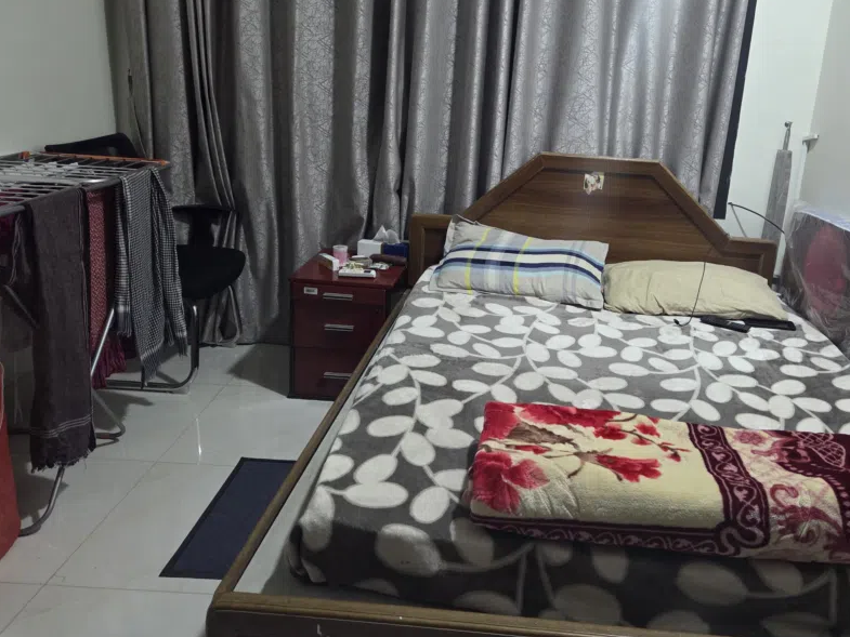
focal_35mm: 30
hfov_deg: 59.4
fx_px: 737
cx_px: 516
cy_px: 249
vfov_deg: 46.5
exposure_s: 1/100
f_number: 1.8
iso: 1250
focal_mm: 5.4
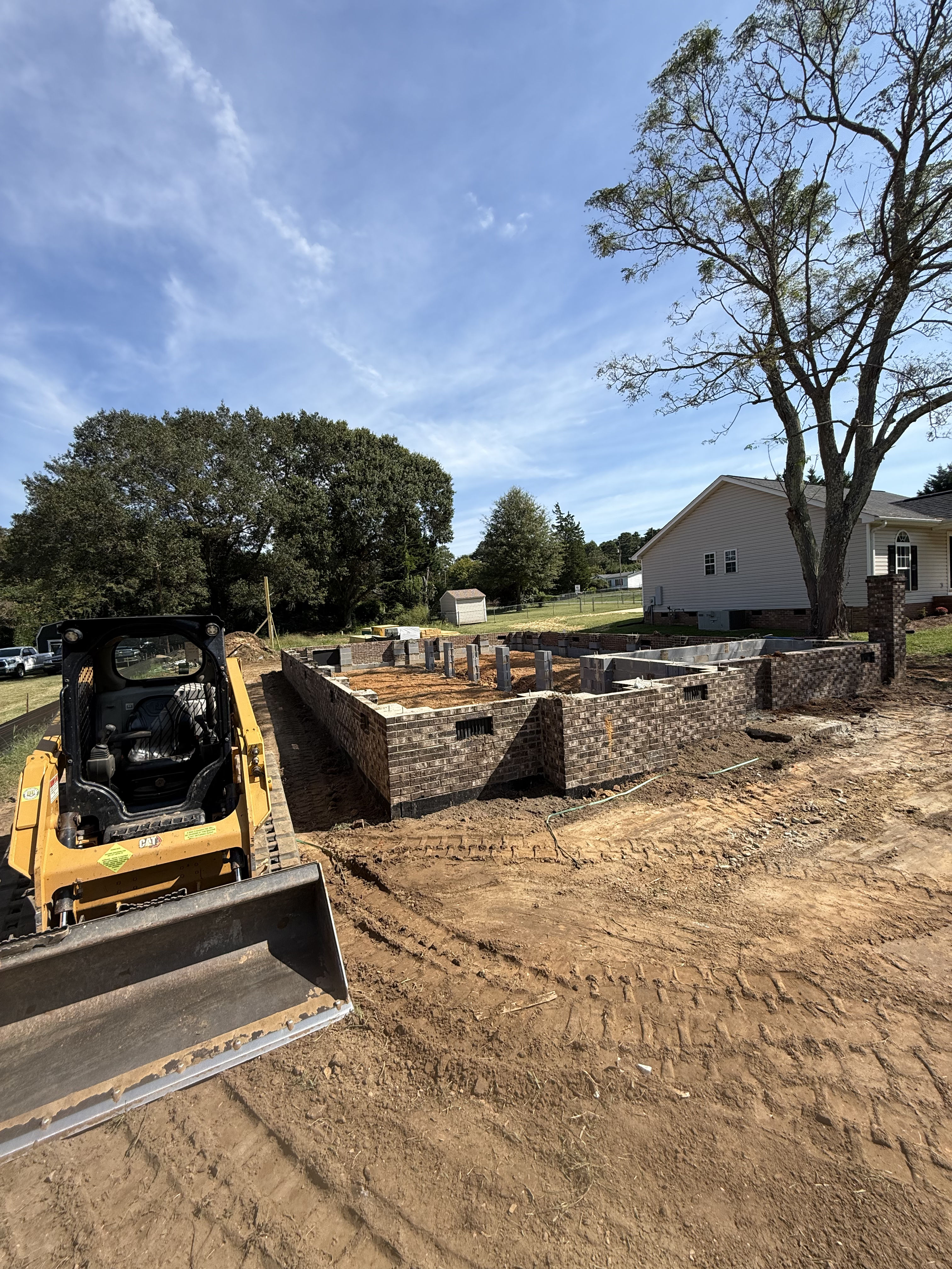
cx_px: 476
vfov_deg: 102.1
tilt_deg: -1.2
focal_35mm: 14
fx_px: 513
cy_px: 634
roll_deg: +2.5
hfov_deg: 85.7
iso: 50
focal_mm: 2.22
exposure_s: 1/1464
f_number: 2.2
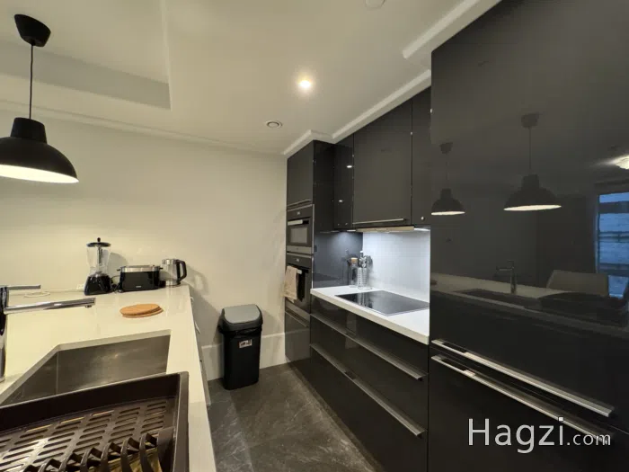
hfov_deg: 102.1
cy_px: 236
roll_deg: -1.3
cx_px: 314
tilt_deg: -0.2
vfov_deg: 85.7
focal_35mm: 14
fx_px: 254
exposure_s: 1/51
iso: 320
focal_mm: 2.22
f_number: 2.2
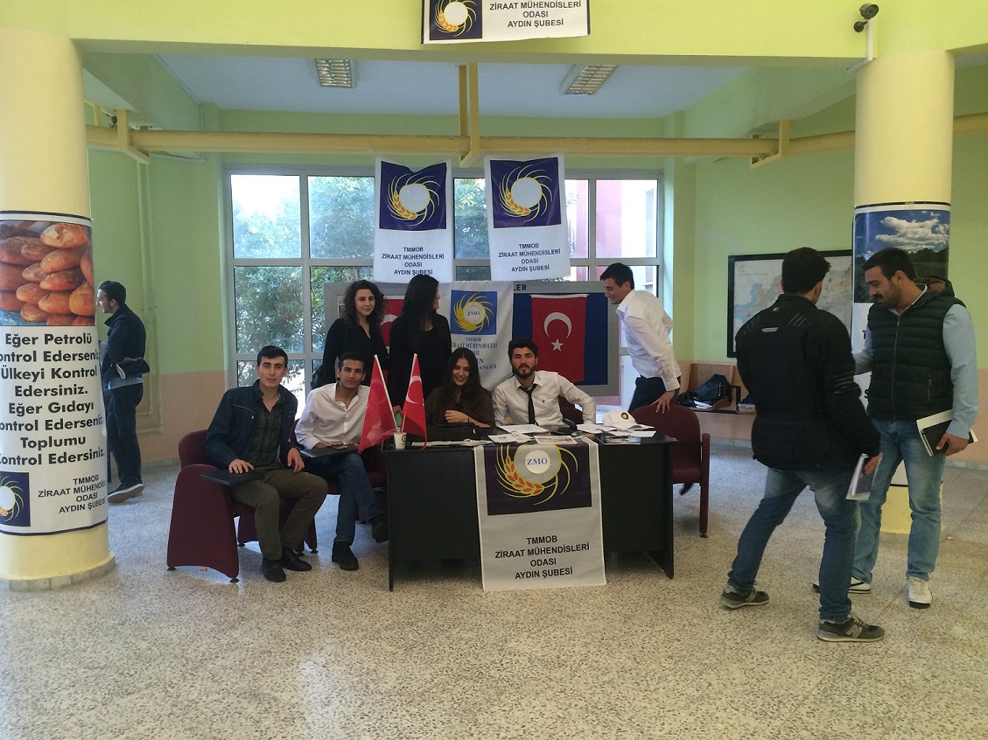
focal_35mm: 29
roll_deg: +0.6
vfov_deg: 48.2
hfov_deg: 61.7
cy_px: 370
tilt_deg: -4.1
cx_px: 494
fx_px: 827
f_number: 2.2
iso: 64
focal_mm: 4.15
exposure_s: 1/33
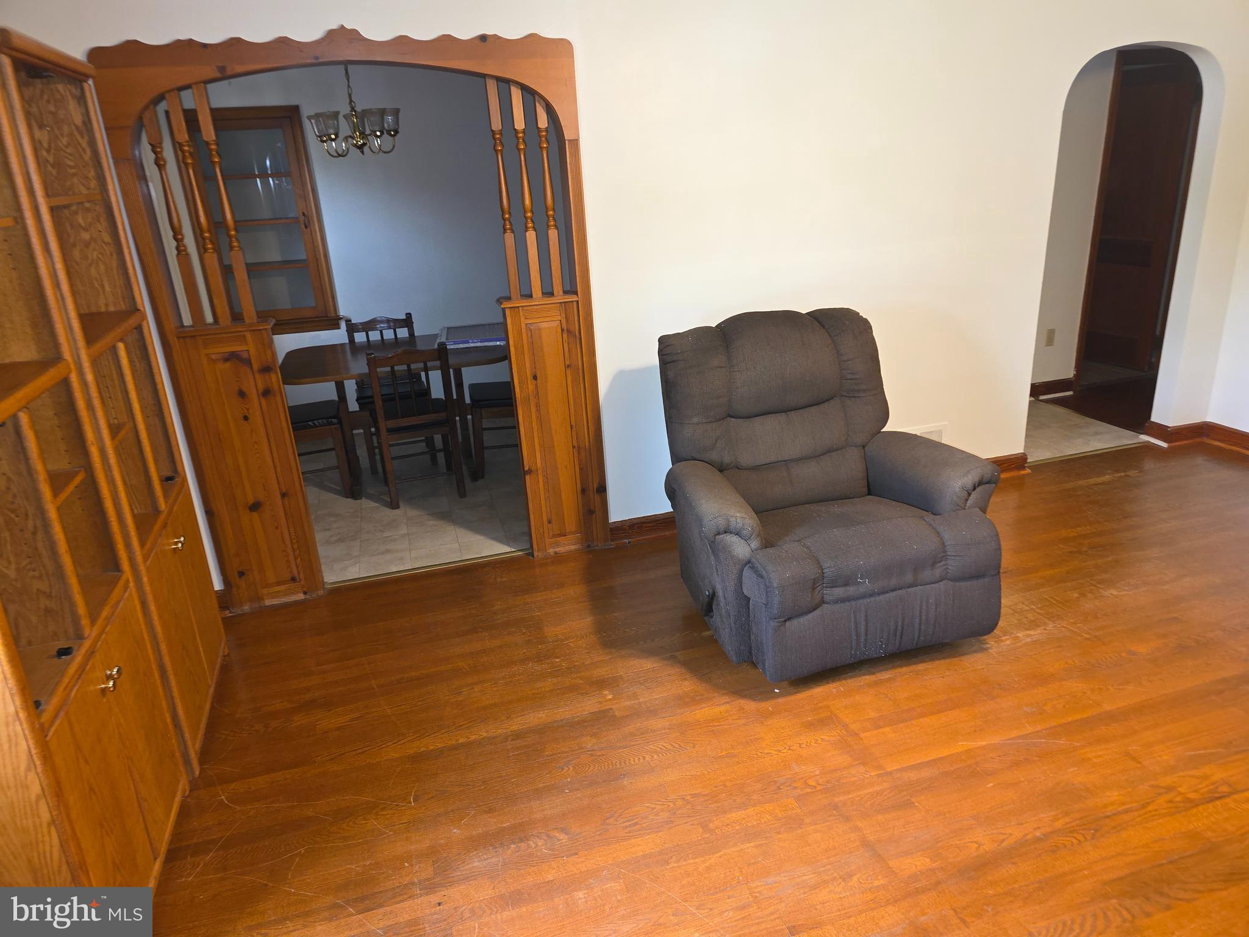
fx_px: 830
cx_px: 624
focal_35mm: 23
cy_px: 468
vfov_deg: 58.9
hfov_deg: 73.9
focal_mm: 6.3
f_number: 1.7
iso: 160
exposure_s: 1/12
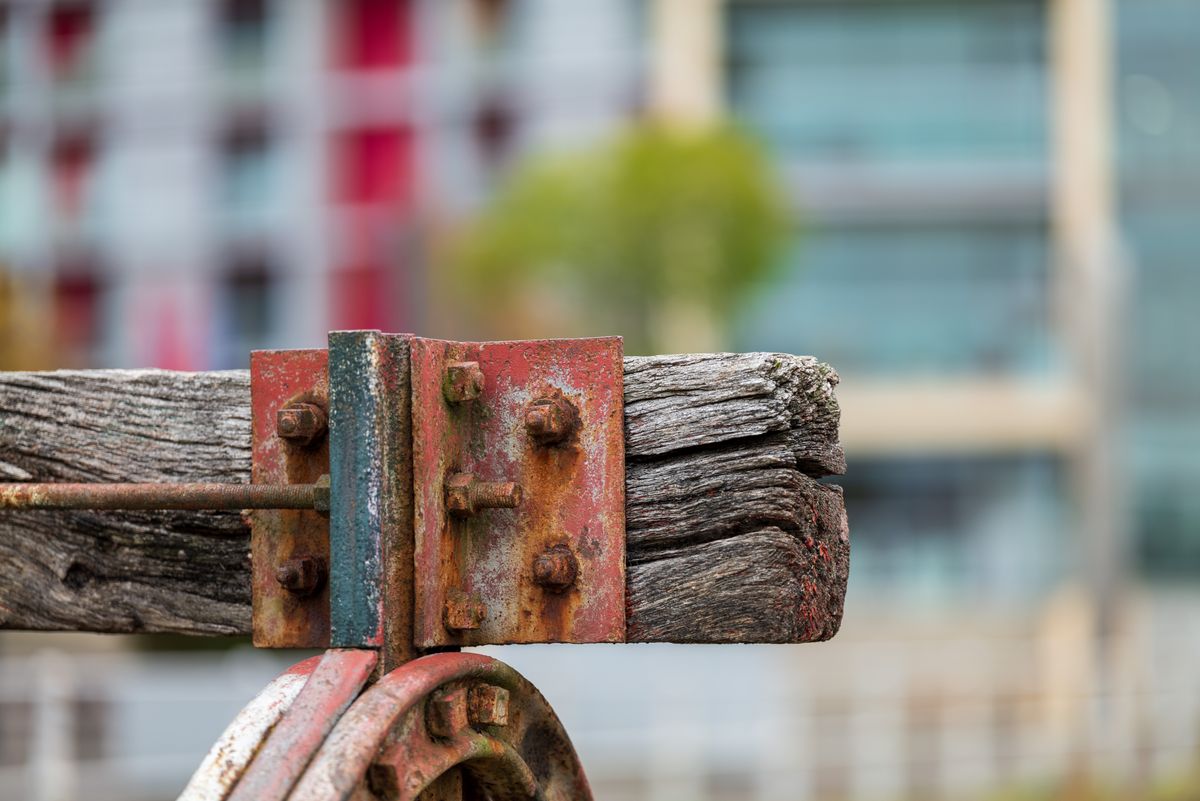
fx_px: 4501
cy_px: 400
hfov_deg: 15.2
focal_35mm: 135
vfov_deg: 10.2
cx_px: 600
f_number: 1.4
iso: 100
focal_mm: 135
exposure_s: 1/1000
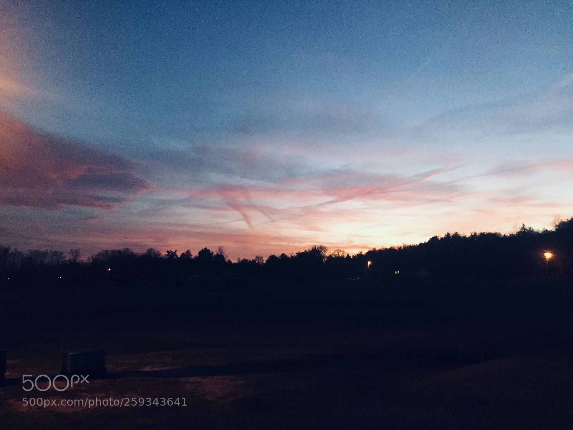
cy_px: 215
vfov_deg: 48.2
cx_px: 286
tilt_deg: +6.4
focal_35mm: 29
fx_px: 480
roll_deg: +0.4
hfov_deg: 61.7
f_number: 2.2
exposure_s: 1/15
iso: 320
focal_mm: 4.15
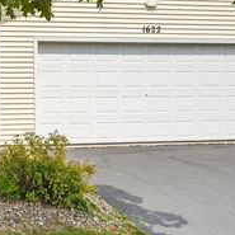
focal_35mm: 47
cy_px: 72
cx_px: -43
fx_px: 362
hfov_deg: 30.7
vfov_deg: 35.5
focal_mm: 20.5
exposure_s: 1/320
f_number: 5.6
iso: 100
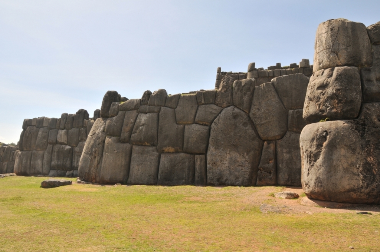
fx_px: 316
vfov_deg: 43.5
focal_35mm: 30
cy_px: 126
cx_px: 190
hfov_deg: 62.0
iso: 200
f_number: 8
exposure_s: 1/250
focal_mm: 20
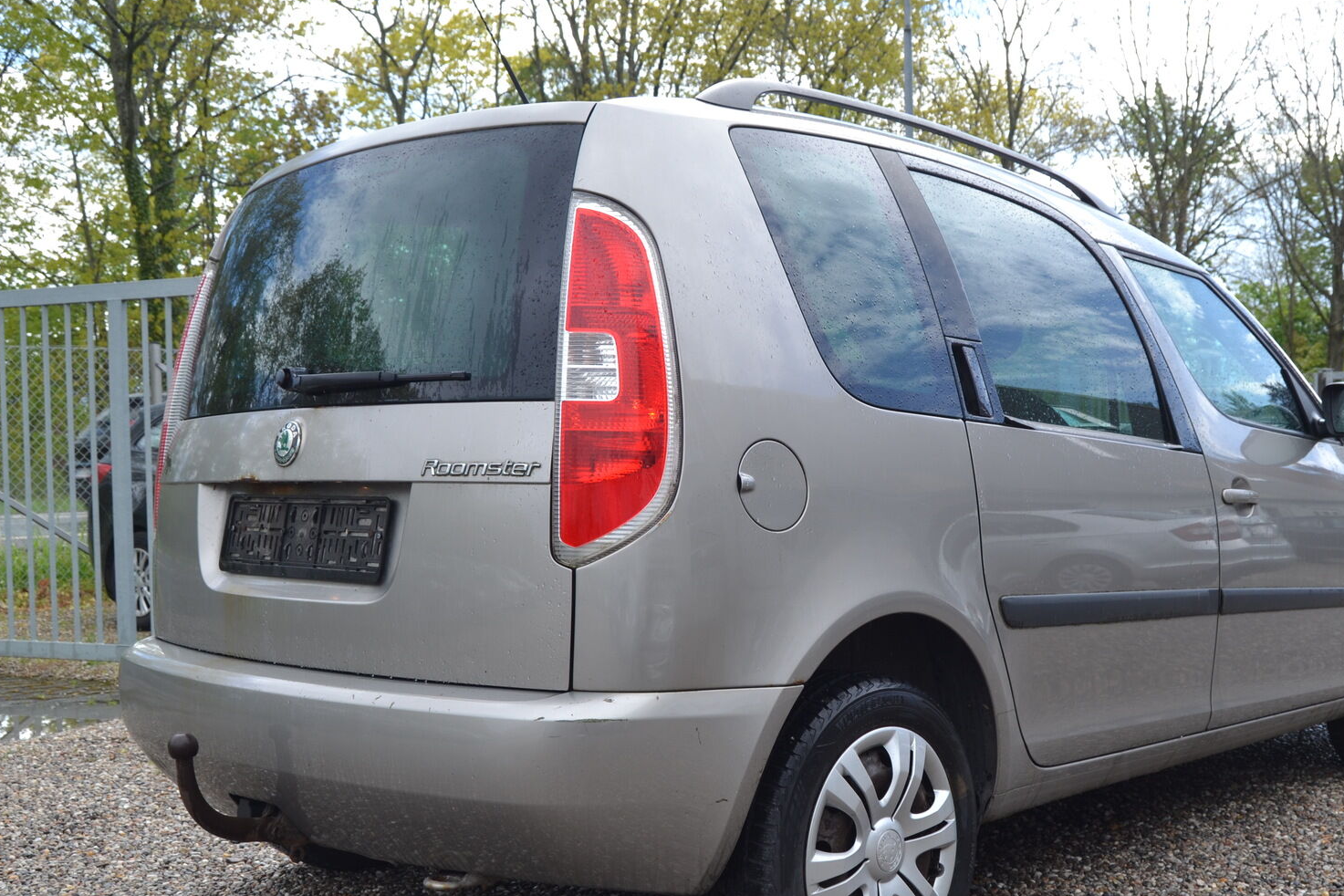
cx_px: 778
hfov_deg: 45.3
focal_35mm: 43
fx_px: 1605
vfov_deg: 31.1
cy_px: 541
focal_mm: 22
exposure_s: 1/160
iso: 100
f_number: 6.3
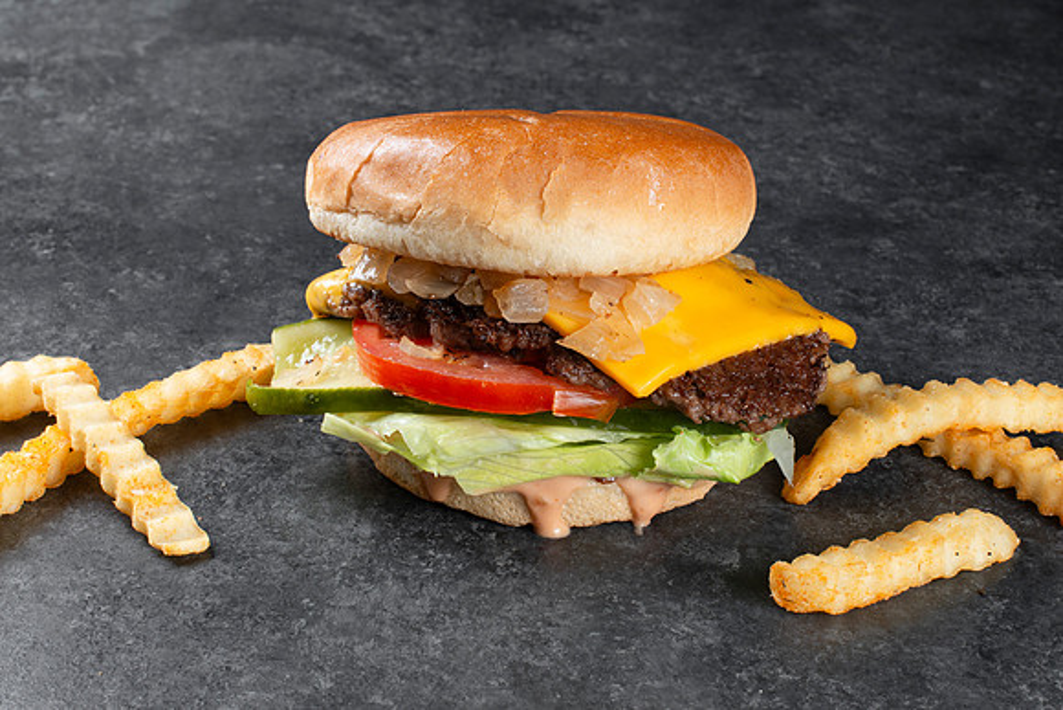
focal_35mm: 68
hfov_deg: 29.7
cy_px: 364
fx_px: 2003
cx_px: 565
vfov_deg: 20.1
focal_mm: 50
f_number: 13
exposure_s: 1/200
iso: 250
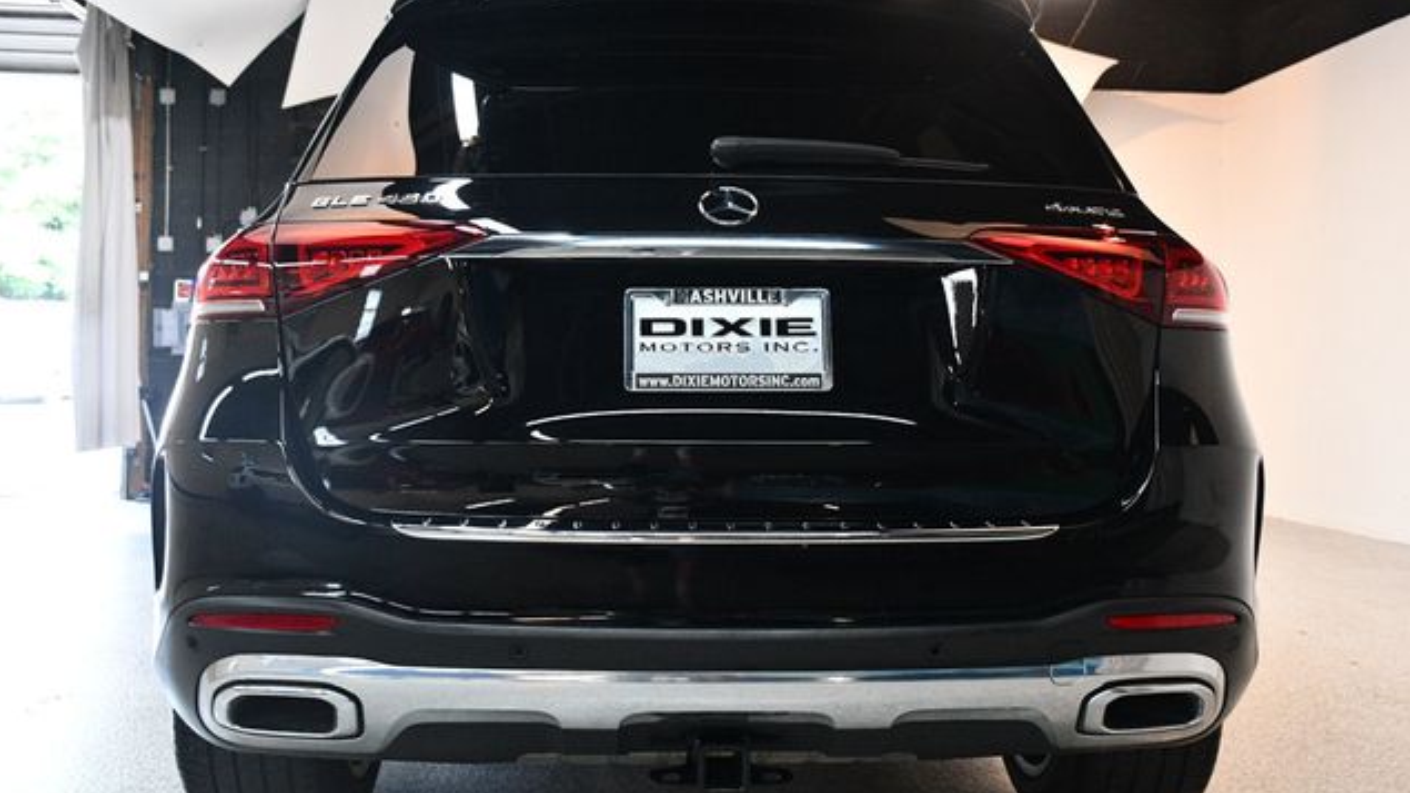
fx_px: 1421
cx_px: 704
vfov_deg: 31.2
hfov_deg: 52.8
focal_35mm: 38
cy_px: 360
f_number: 3.8
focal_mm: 24
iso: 2800
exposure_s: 1/125
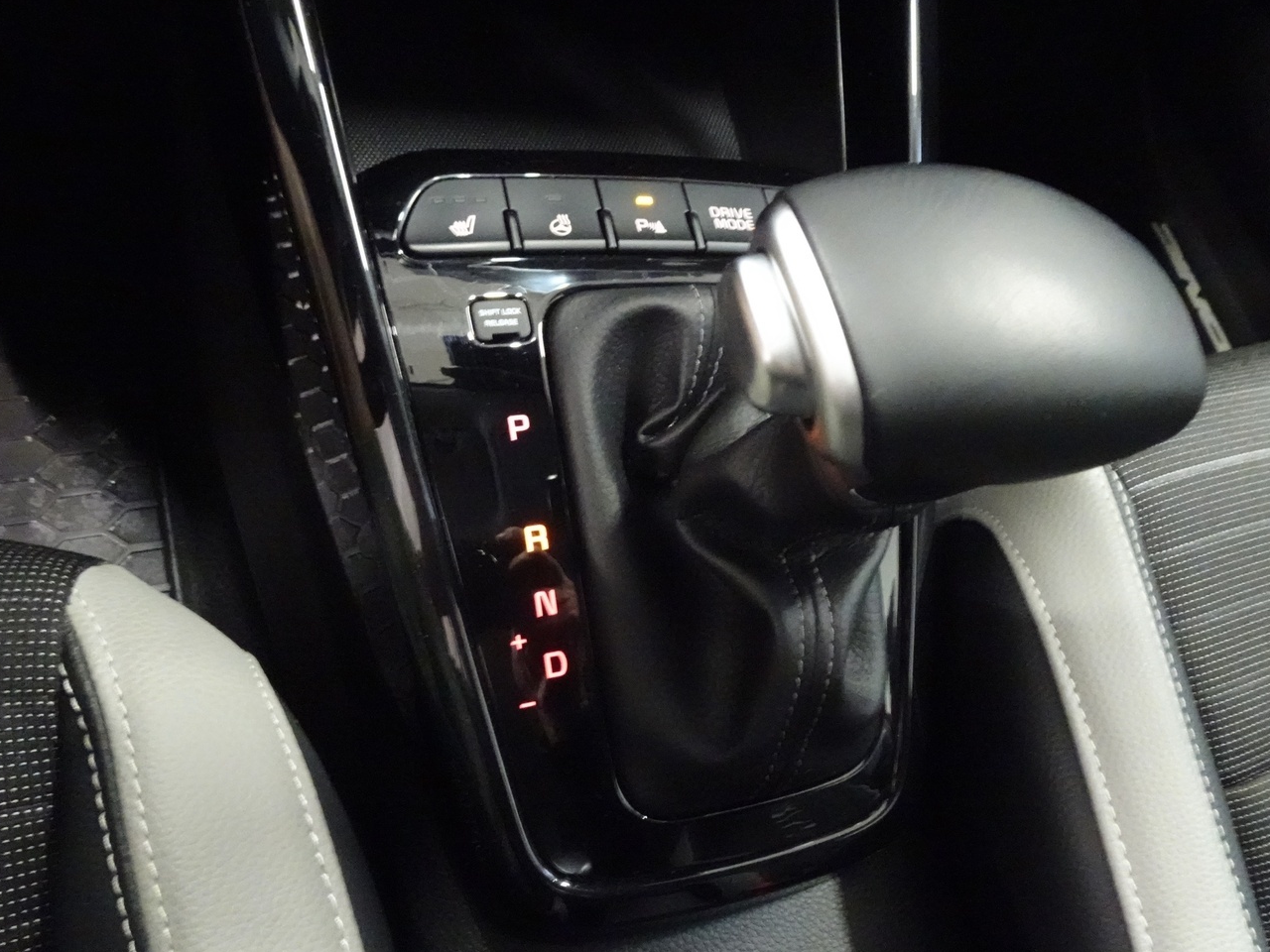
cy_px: 525
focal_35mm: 27
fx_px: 991
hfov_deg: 65.3
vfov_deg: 51.3
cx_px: 670
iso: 2000
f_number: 3.5
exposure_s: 1/8
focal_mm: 4.25
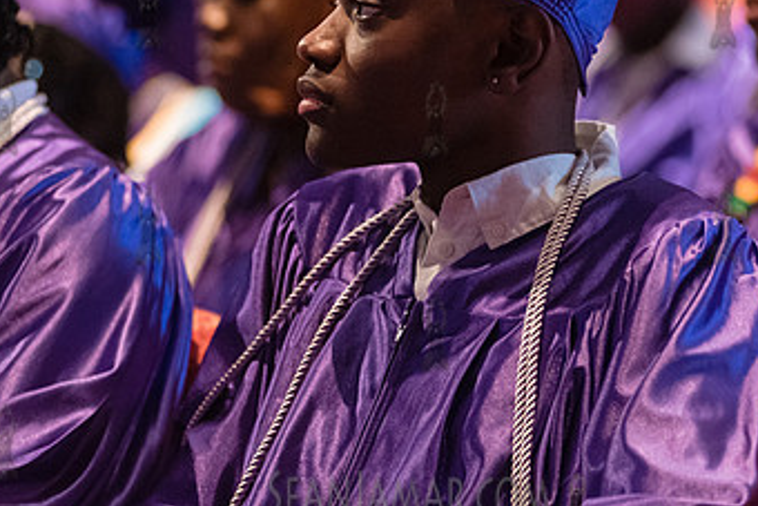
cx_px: 435
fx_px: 4487
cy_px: 117
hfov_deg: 9.7
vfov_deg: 6.5
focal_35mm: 213
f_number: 2.8
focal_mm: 125
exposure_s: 1/125
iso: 4000
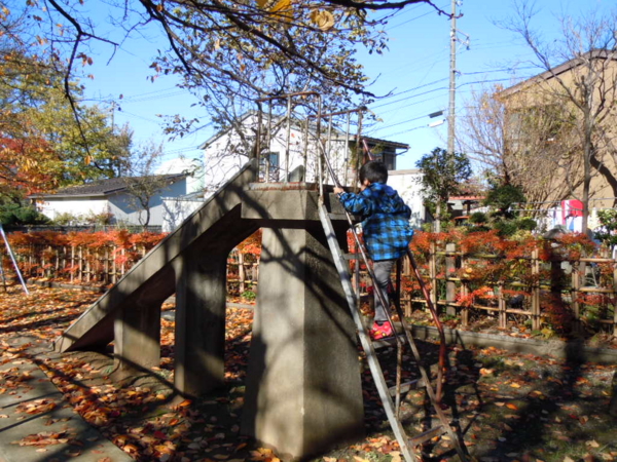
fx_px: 535
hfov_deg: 60.0
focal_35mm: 30
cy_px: 231
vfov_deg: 46.8
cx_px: 308
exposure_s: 1/500
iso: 100
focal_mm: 5.4
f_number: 3.5
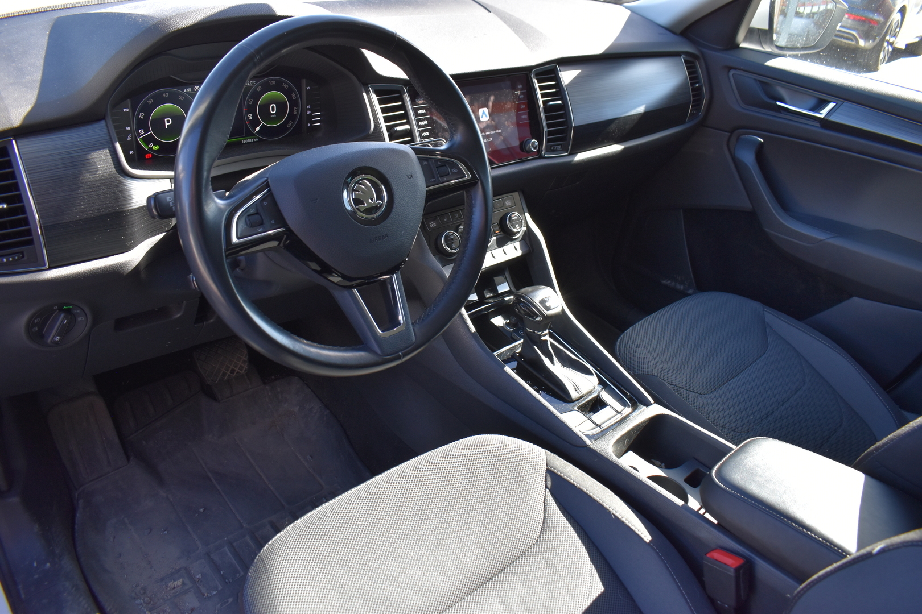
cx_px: 461
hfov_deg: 67.4
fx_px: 691
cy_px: 307
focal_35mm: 27
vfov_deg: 47.9
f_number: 6.7
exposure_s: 1/180
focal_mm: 18
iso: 400
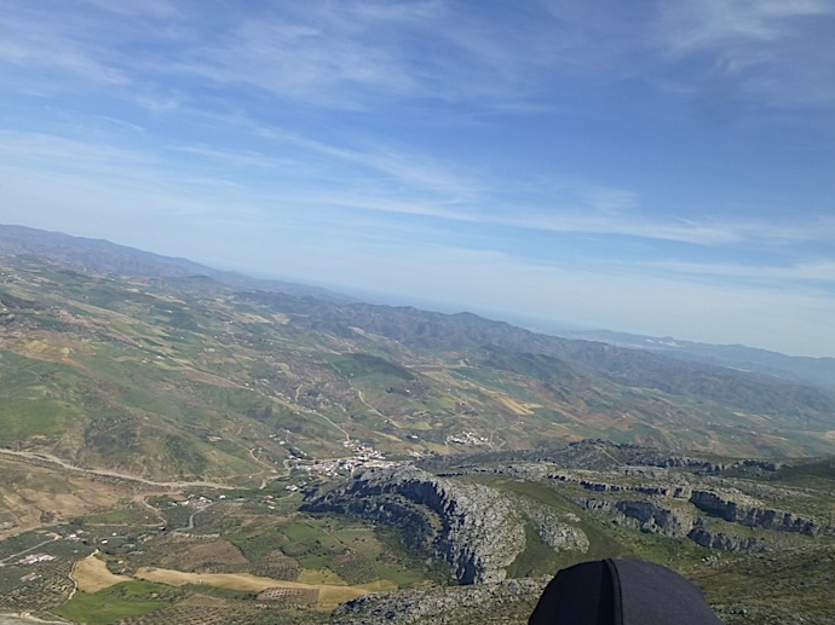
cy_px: 328
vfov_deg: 48.2
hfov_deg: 61.7
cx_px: 411
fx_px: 699
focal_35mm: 29
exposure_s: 1/250
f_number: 9
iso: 100
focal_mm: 4.5
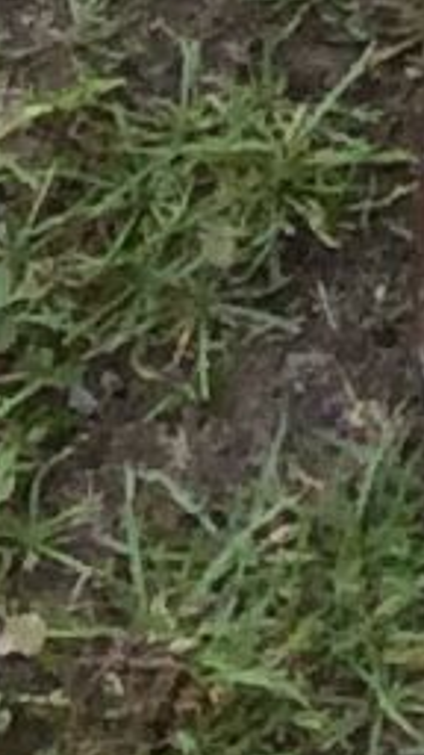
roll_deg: -4.0
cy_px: -2011
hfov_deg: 3.2
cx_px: 1985
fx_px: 7055
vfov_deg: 5.5
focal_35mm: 353
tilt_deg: -34.8
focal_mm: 3.3
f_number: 2.4
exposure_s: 1/102
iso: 32
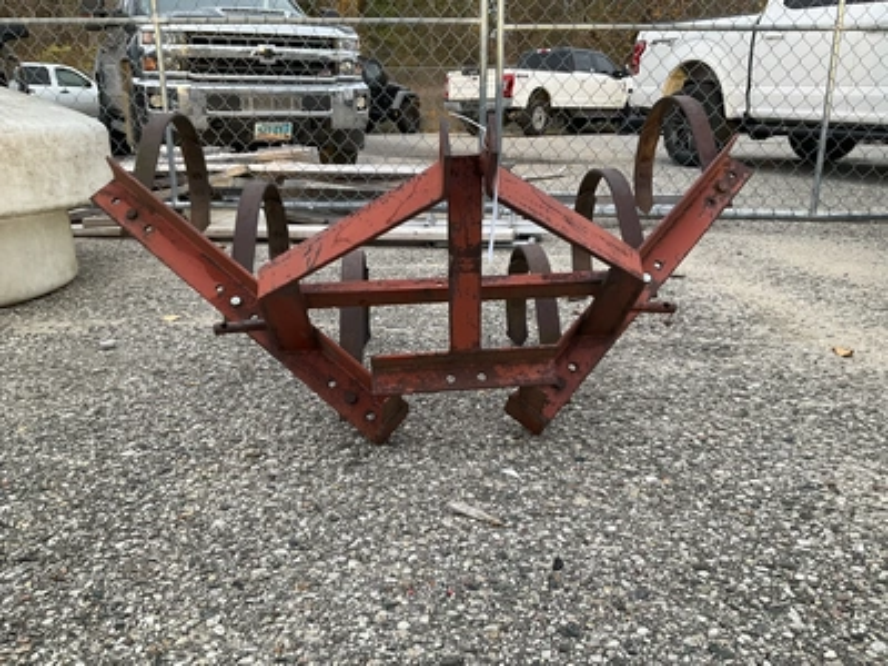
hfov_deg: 61.7
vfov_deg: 48.2
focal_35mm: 29
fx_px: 744
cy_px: 333
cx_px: 444
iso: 64
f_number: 1.8
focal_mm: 3
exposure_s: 1/122
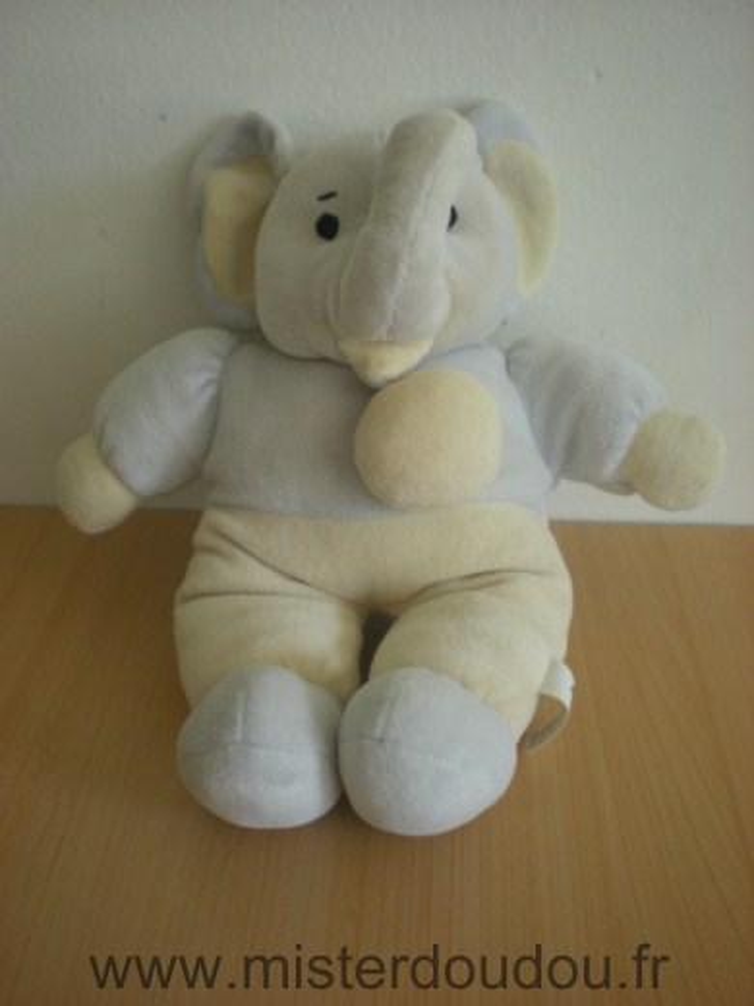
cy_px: 503
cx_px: 377
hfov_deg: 37.7
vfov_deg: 49.0
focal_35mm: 38
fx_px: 1104
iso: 200
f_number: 3.1
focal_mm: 6.3
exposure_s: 1/47.1
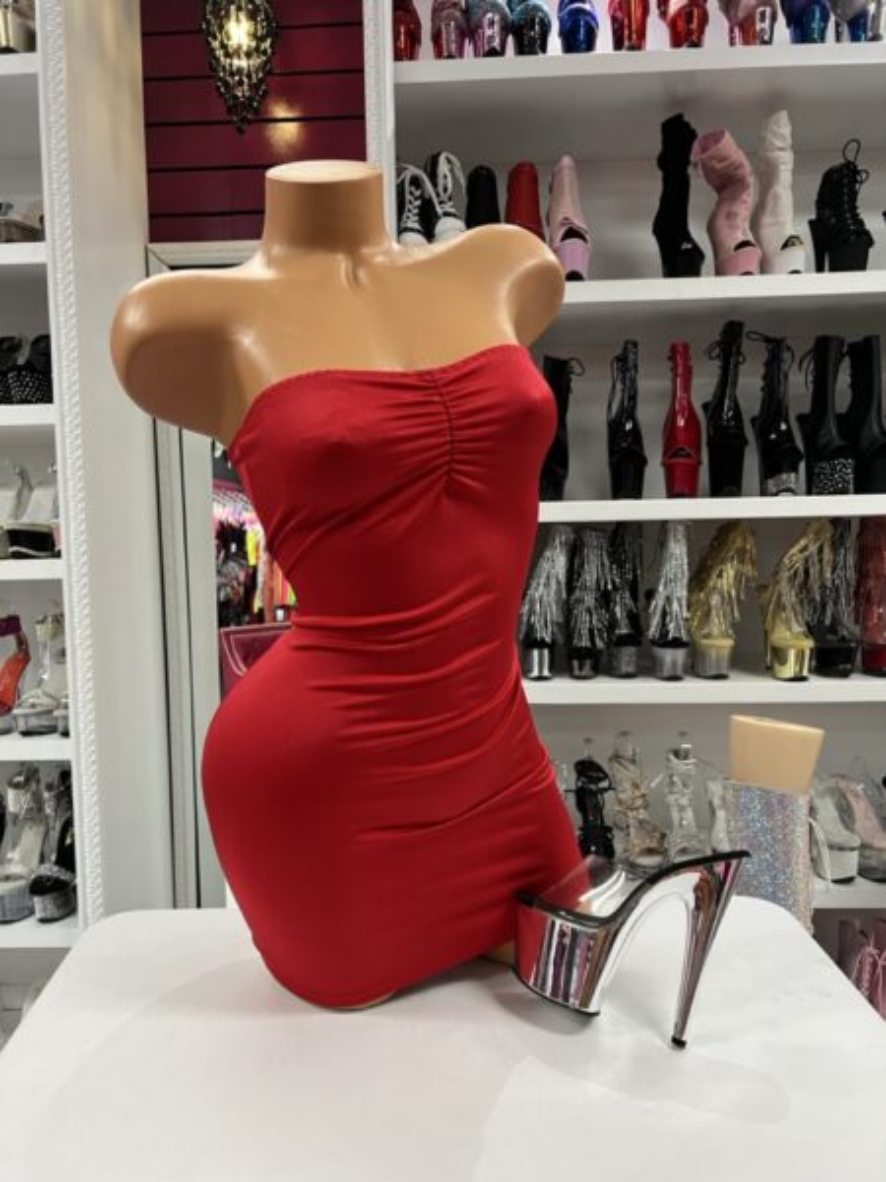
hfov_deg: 53.1
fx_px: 887
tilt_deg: -3.7
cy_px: 591
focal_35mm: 26
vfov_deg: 67.3
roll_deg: +2.1
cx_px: 443
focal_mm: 5.7
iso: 125
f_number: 1.5
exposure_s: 1/60
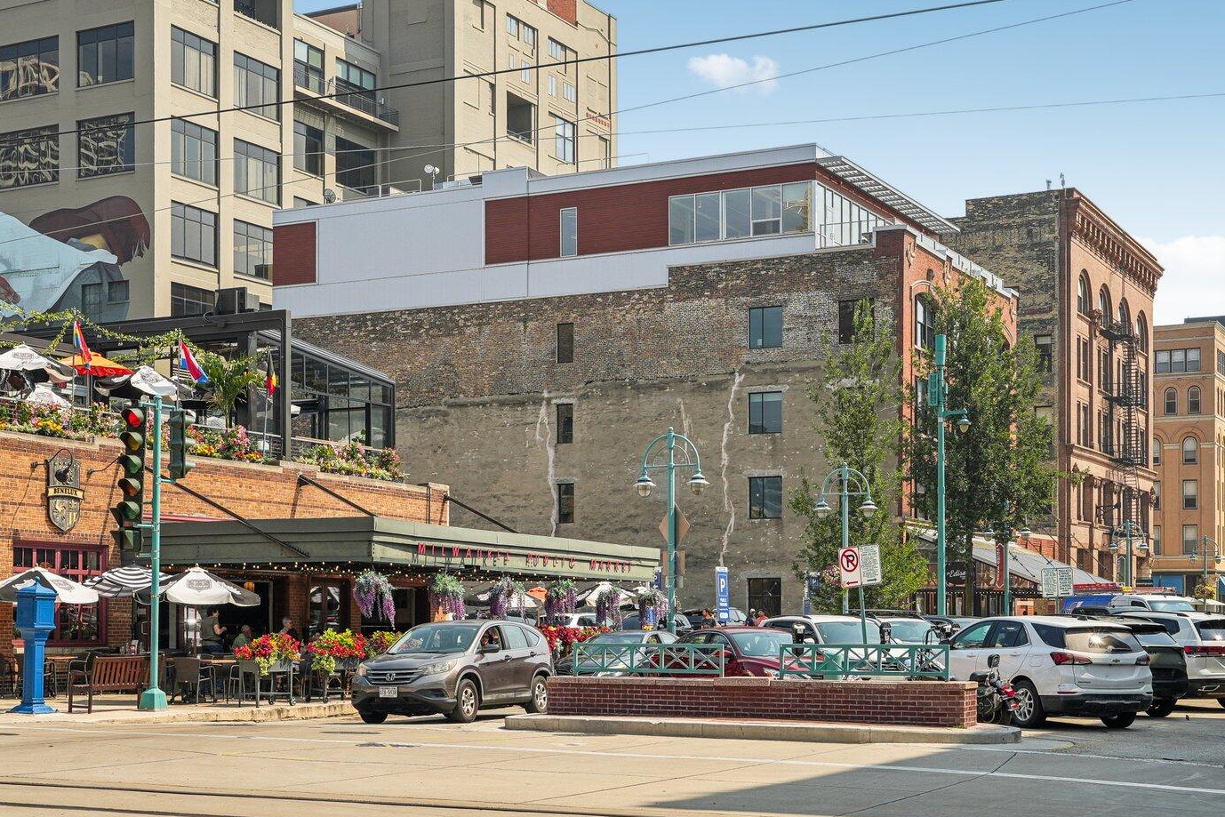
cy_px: 222
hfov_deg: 38.2
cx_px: 567
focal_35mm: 52
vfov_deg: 25.7
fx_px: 1770
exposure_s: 1/640
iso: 100
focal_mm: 35
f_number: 5.6
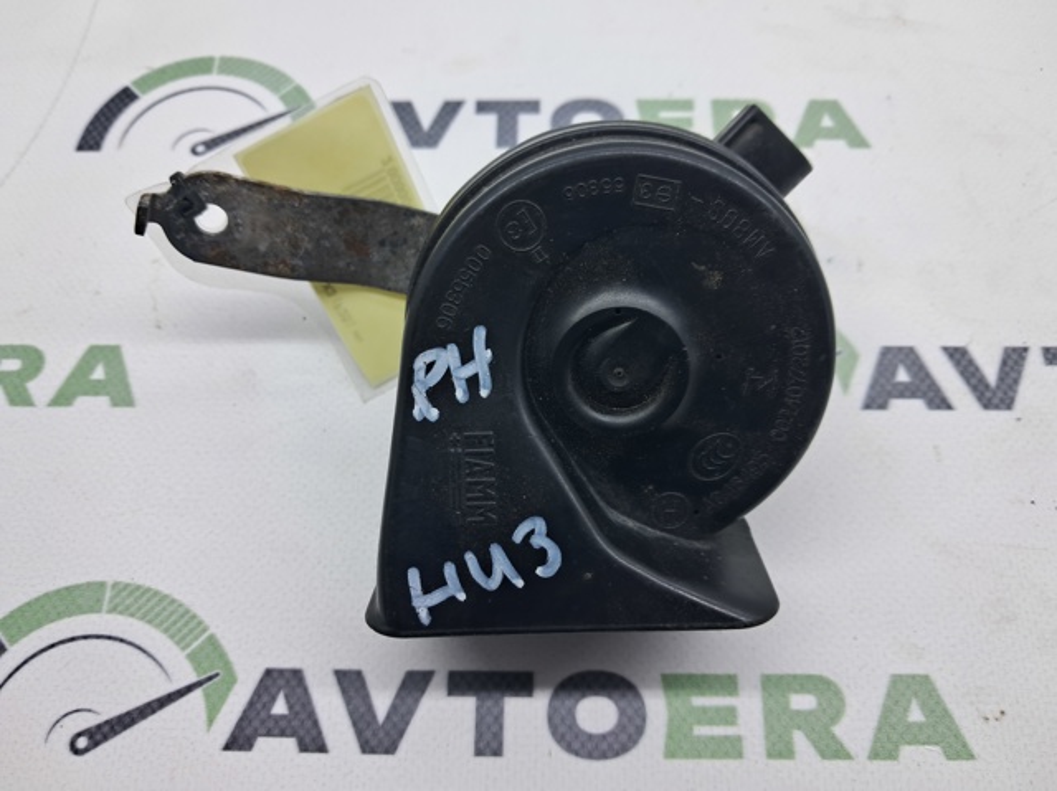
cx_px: 528
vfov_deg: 51.3
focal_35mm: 27
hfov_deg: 65.4
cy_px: 396
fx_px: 824
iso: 50
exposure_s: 1/100
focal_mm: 4
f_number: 1.8
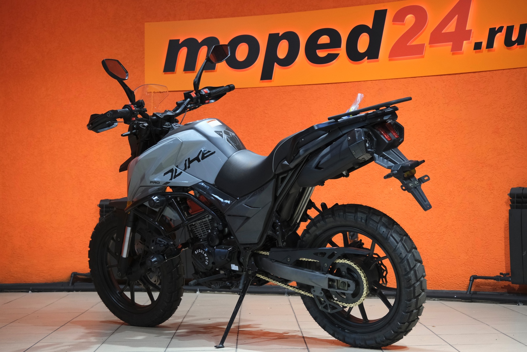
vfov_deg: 23.0
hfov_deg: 33.9
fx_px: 864
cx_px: 264
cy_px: 176
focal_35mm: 59
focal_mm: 39.3
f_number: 4
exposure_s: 1/100
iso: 1600
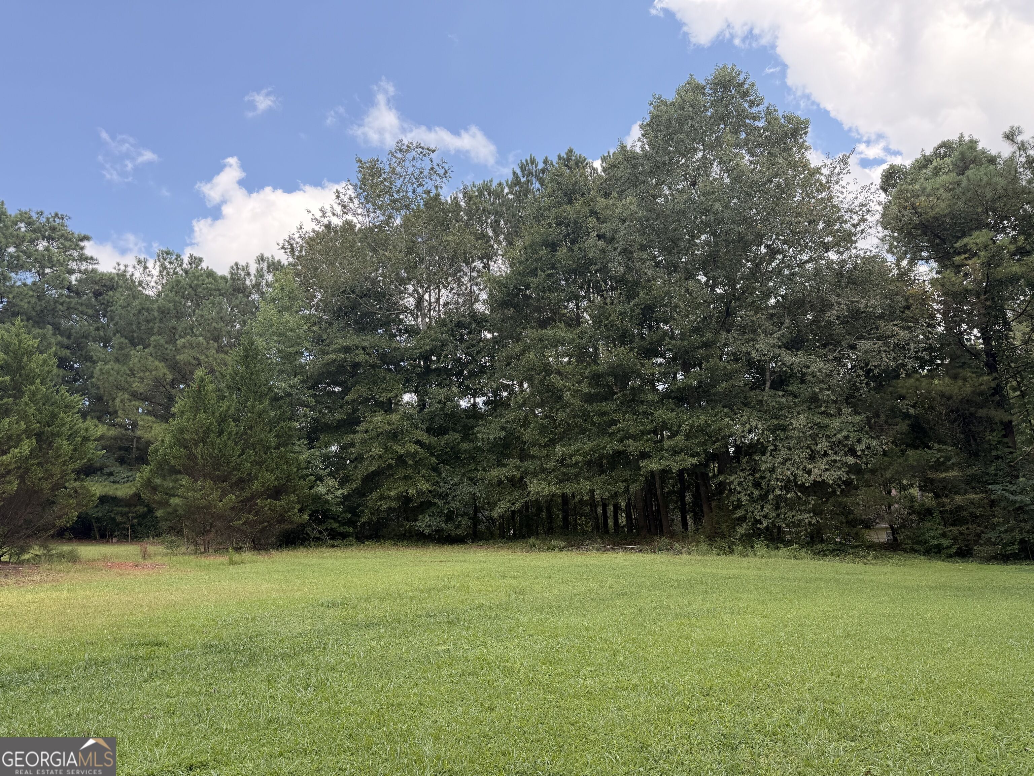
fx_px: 717
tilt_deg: +11.9
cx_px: 517
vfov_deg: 56.8
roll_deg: +3.0
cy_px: 388
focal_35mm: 24
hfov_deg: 71.6
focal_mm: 6.76
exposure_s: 1/1091
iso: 100
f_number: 1.78
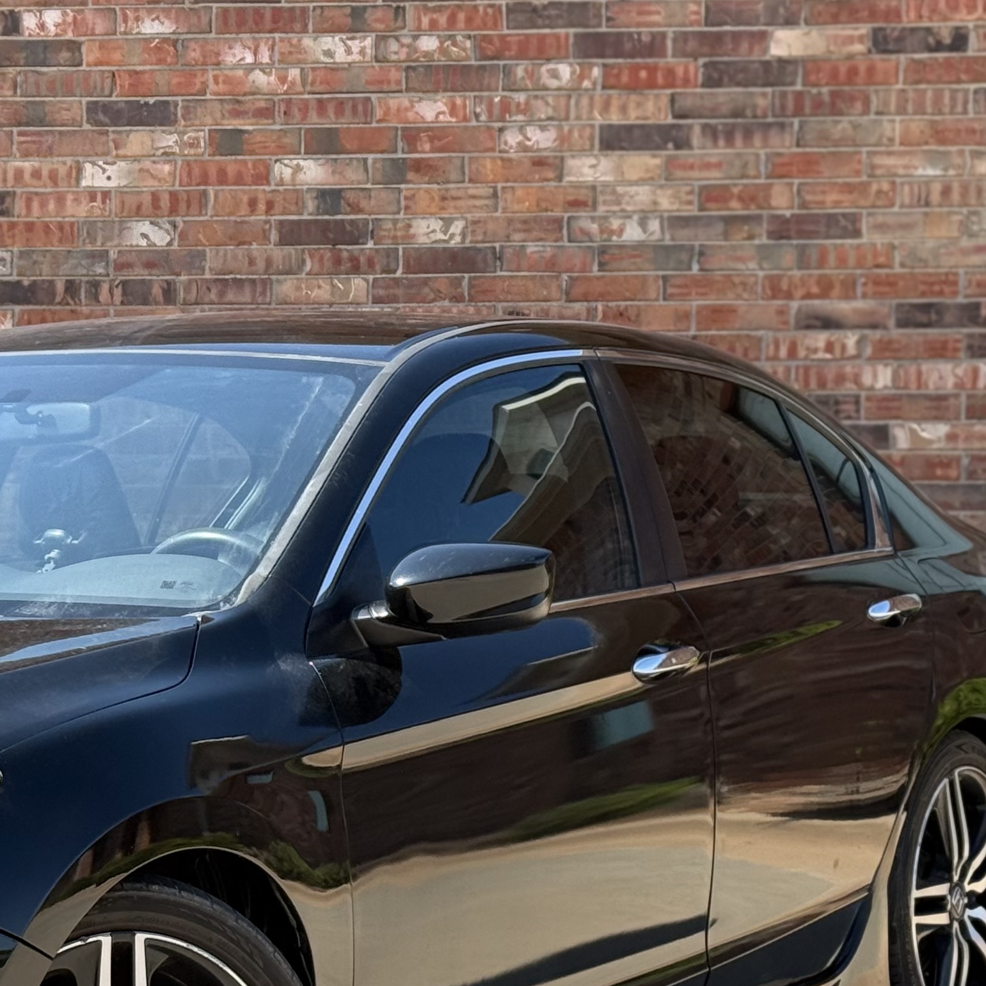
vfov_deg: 15.6
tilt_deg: -2.6
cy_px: 759
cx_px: 35
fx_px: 3577
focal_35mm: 111
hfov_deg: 15.4
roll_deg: +0.0
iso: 64
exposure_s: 1/1429
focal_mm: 6.76
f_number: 1.78
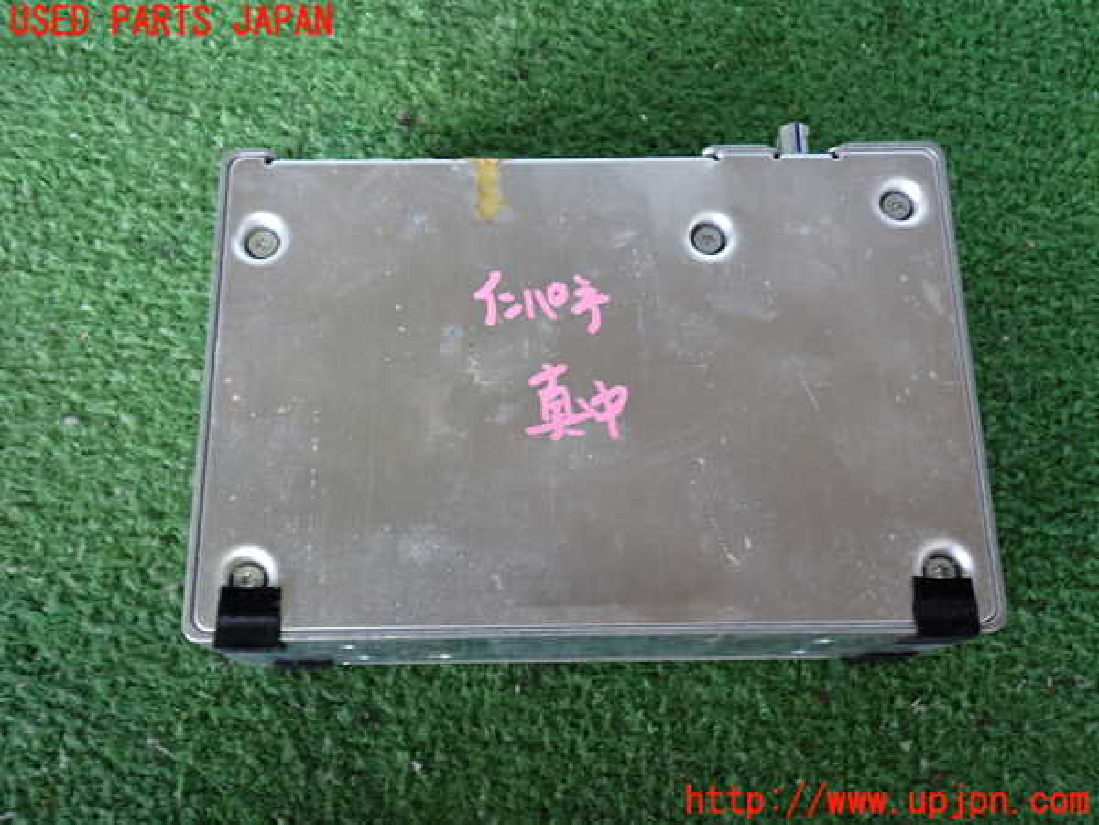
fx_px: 1143
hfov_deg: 51.4
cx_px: 550
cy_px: 412
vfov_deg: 39.7
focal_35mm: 36
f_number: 2.5
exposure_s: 1/40
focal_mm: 6.37
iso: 250
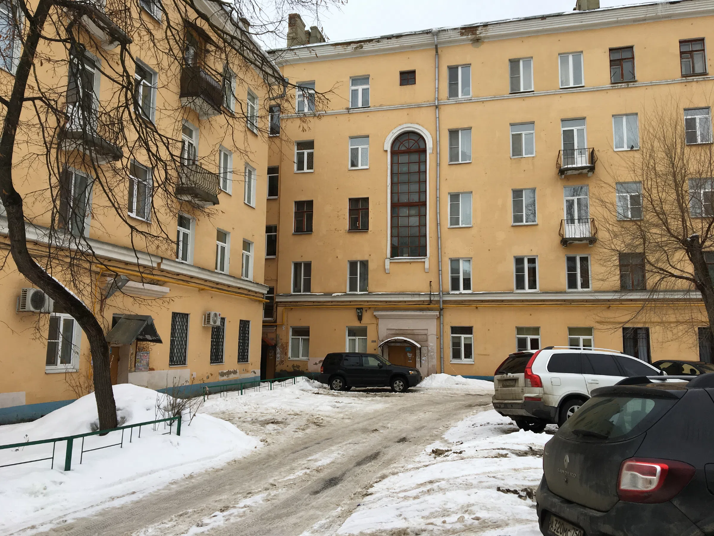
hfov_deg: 61.7
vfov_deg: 48.2
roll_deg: -1.4
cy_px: 268
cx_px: 357
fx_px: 598
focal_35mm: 29
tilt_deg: +9.0
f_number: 2.2
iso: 25
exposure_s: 1/396
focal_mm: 4.15
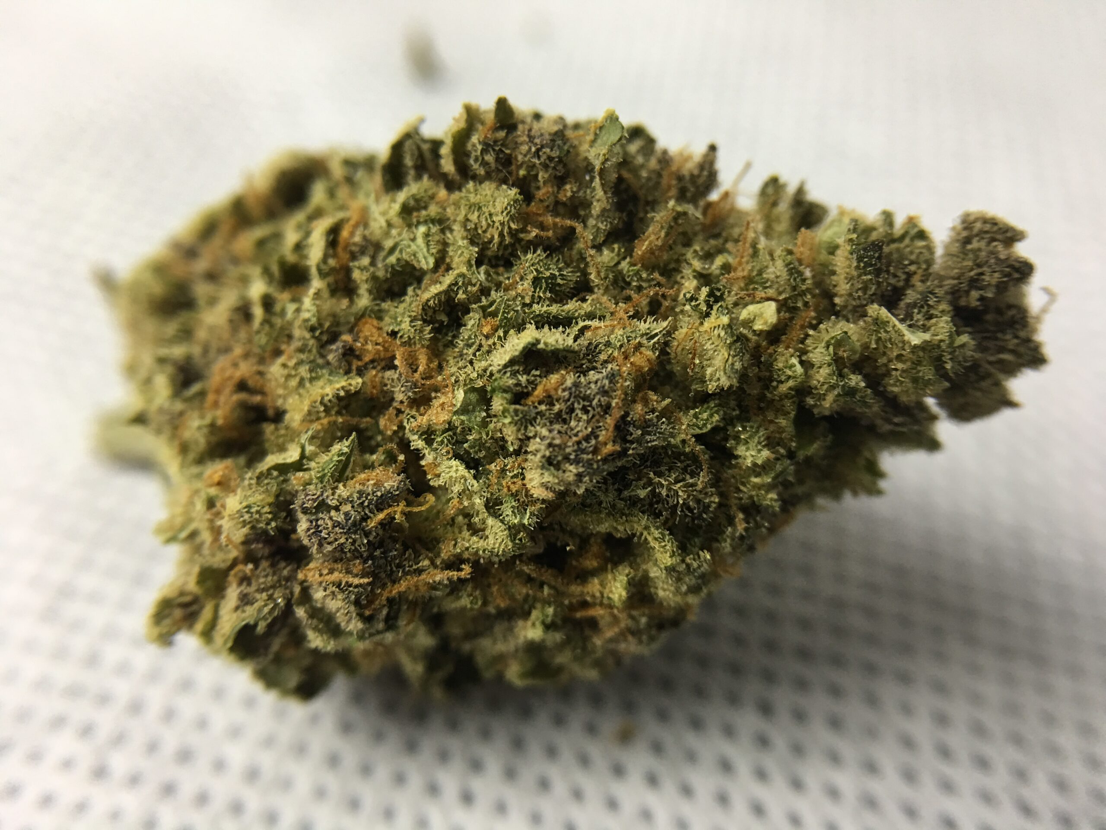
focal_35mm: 29
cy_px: 415
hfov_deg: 61.7
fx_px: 927
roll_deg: -1.6
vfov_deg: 48.2
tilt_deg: -44.9
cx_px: 553
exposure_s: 1/17
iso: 50
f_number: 2.2
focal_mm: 4.15
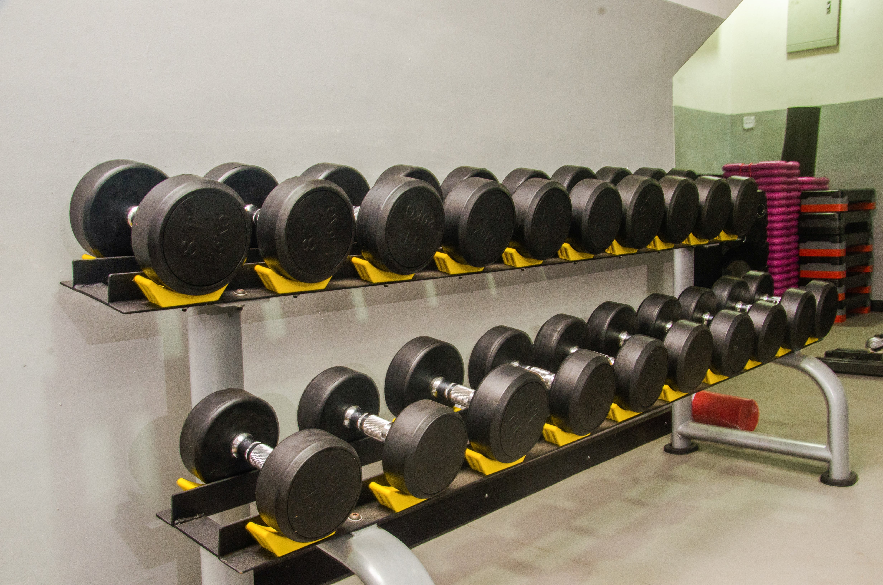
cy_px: 292
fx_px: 808
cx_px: 442
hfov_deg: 57.3
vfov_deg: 39.8
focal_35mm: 33
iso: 640
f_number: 10
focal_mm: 22
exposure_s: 1/2.5
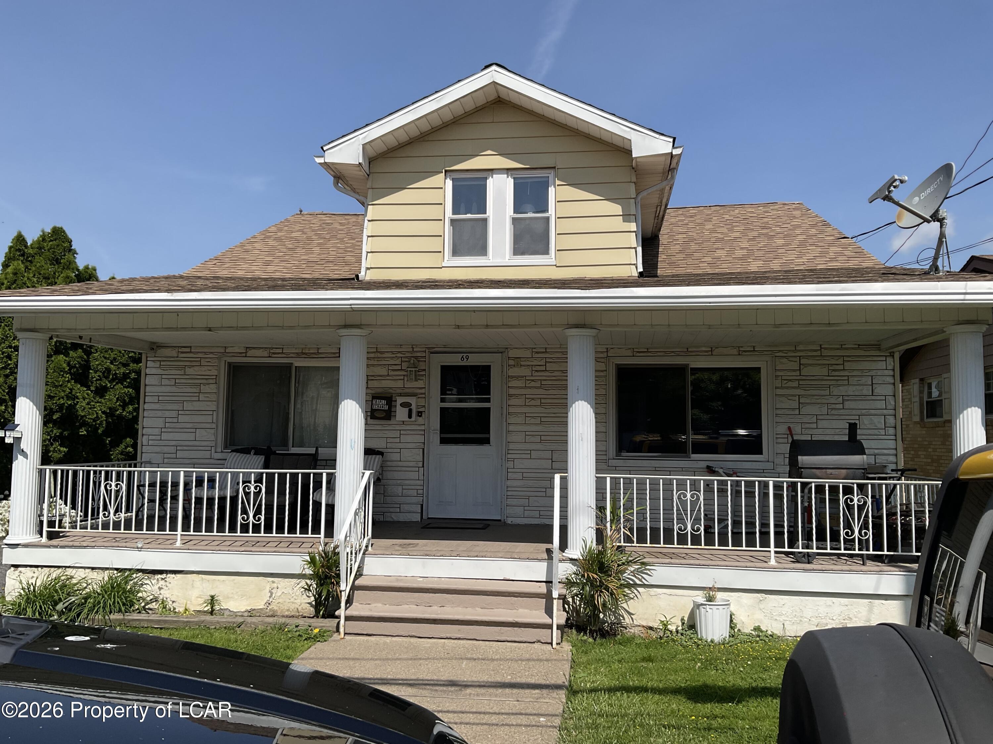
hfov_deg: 61.7
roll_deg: -0.5
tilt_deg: +5.9
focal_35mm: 29
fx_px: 832
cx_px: 496
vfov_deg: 48.2
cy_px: 372
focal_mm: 3
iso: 16
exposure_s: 1/2801
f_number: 1.8
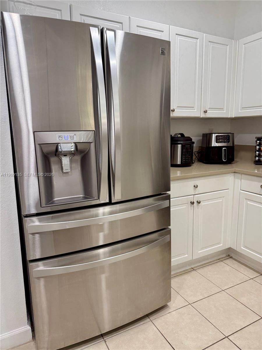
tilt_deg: -9.9
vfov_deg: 71.6
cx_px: 131
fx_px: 242
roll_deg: +0.3
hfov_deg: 56.8
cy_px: 175
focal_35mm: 24
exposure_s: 1/120
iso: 160
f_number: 1.78
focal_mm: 6.76
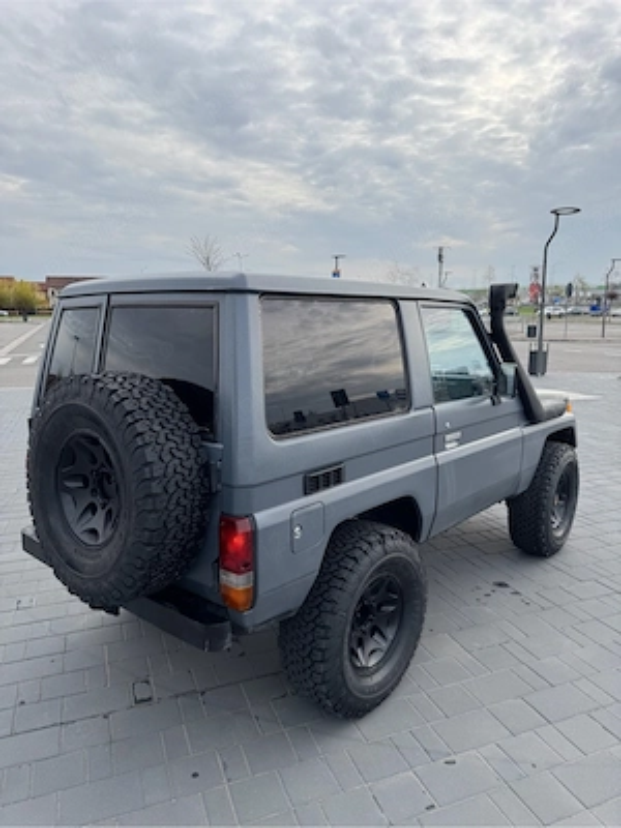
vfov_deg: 71.6
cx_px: 310
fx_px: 574
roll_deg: +0.5
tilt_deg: -9.2
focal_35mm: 24
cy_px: 414
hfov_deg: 56.8
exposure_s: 1/1980
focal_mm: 6.76
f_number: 1.78
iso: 80
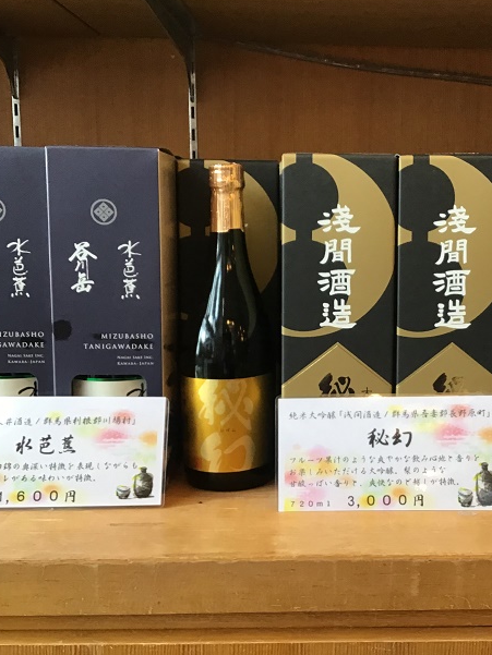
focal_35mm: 42
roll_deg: -1.2
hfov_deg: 33.9
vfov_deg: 44.8
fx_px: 796
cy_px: 325
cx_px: 343
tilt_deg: -8.4
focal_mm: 3.3
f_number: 2.4
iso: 50
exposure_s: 1/33
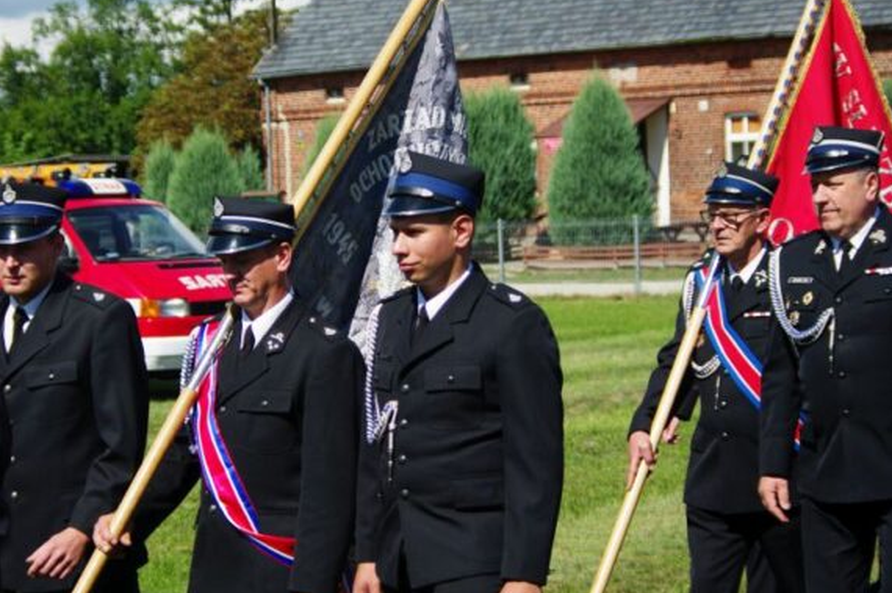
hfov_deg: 20.2
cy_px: 304
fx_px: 2500
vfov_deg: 13.5
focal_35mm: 101
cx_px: 399
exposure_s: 1/1500
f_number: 4.5
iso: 200
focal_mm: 50
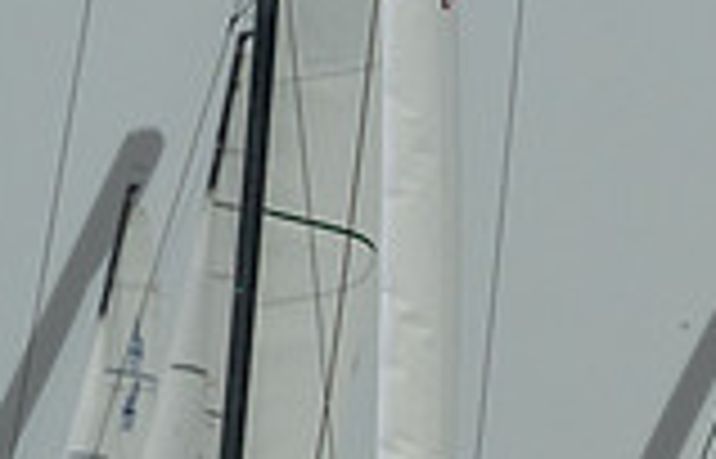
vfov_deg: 1.5
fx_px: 17359
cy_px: 710
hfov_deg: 2.4
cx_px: 1043
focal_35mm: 883
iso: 800
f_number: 9
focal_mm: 200
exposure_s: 1/3200
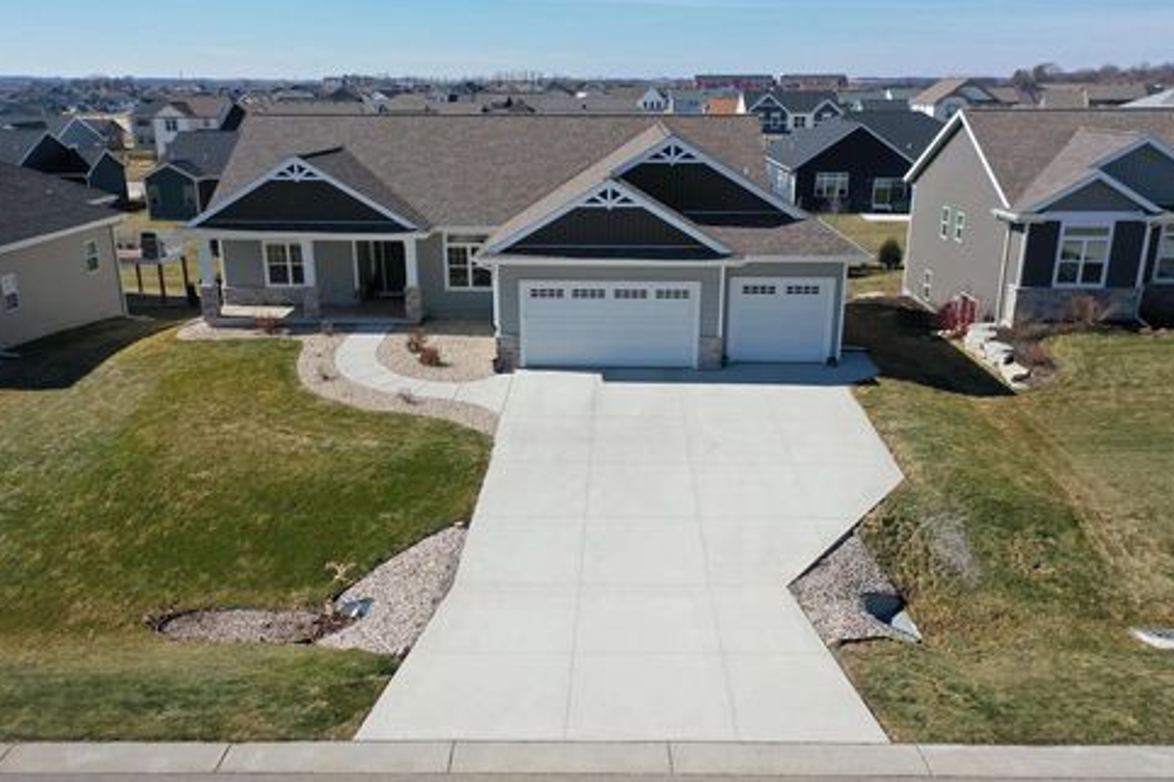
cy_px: 392
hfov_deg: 63.7
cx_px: 591
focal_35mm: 29
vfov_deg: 45.0
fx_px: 946
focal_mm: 10.26
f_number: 2.8
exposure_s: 1/2000
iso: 100
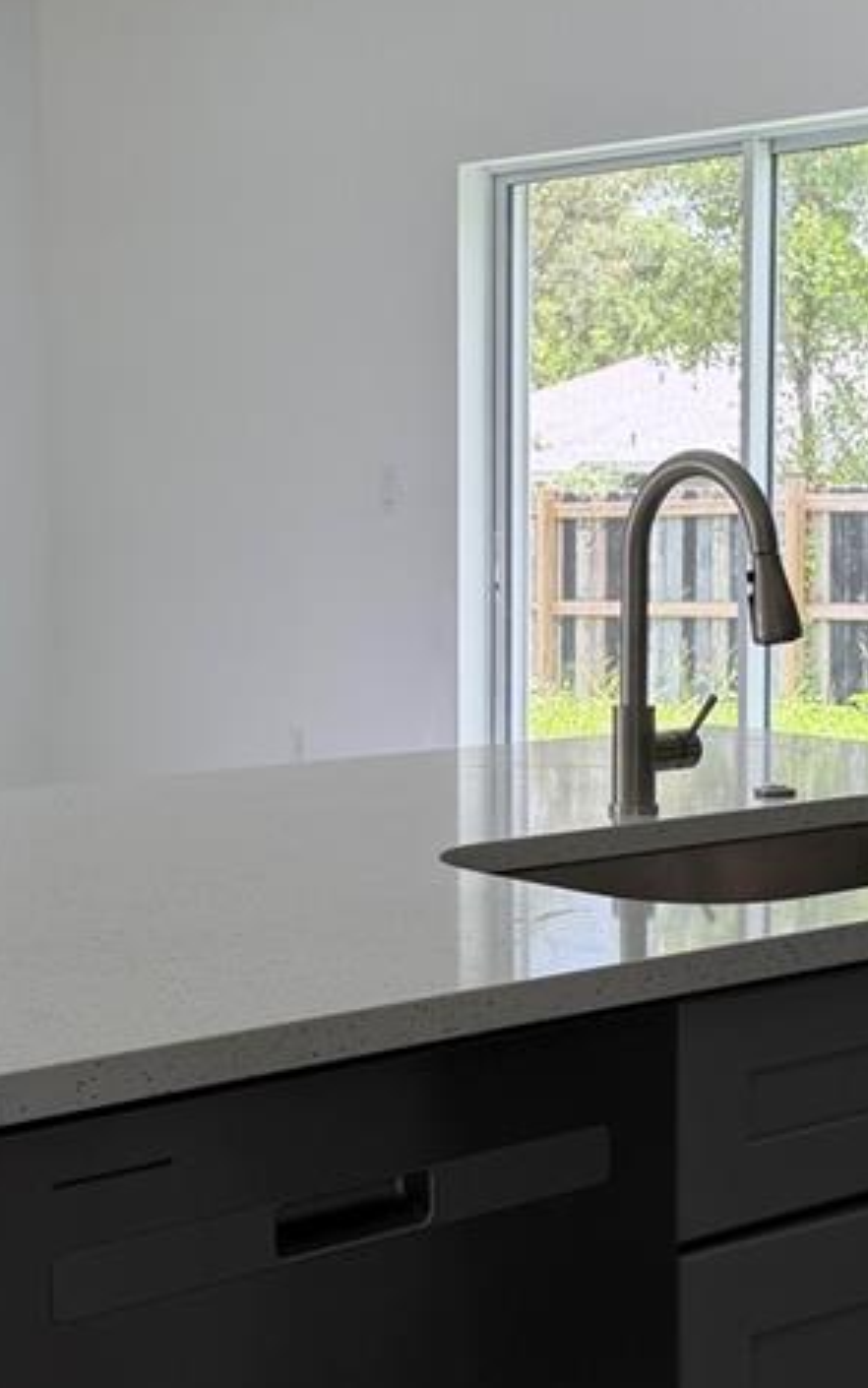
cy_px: 650
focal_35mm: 65
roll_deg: +0.9
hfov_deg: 20.0
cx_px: 461
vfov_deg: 31.5
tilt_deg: -4.0
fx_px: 2459
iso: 64
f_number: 1.78
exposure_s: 1/188
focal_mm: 6.76
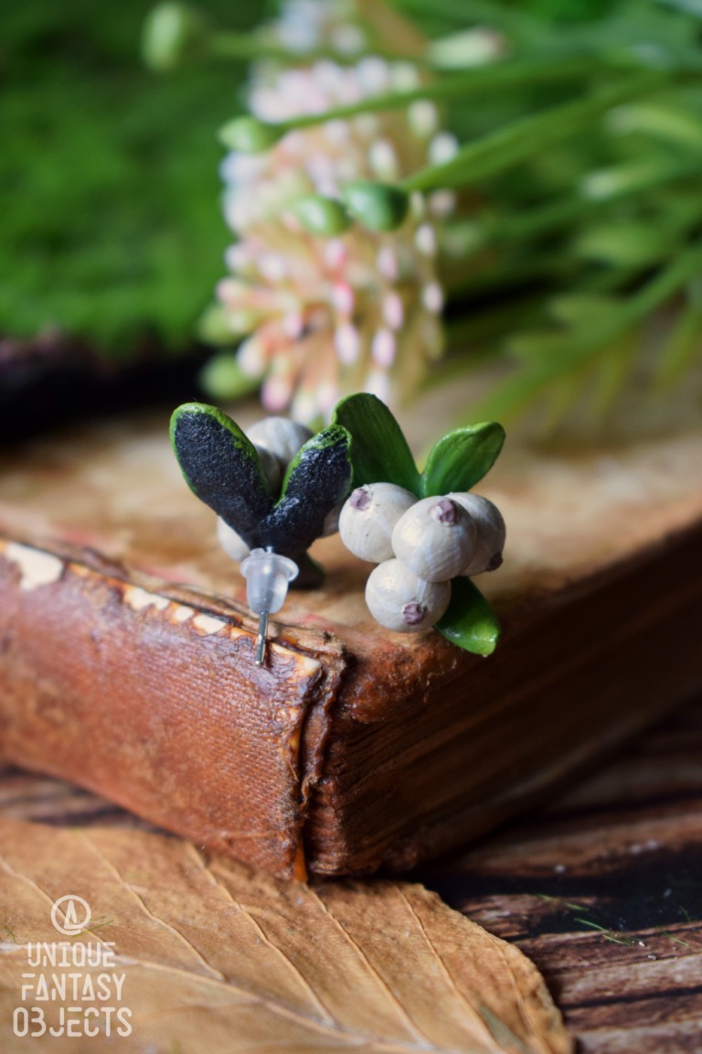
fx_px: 2106
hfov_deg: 18.9
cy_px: 527
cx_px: 351
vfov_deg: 28.1
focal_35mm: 72
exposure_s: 1/60
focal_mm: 48
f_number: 5.3
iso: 900
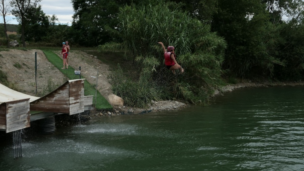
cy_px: 92
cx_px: 151
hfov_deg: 39.2
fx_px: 427
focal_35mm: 53
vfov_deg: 22.6
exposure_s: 1/1600
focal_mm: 16.1
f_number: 2.8
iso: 125
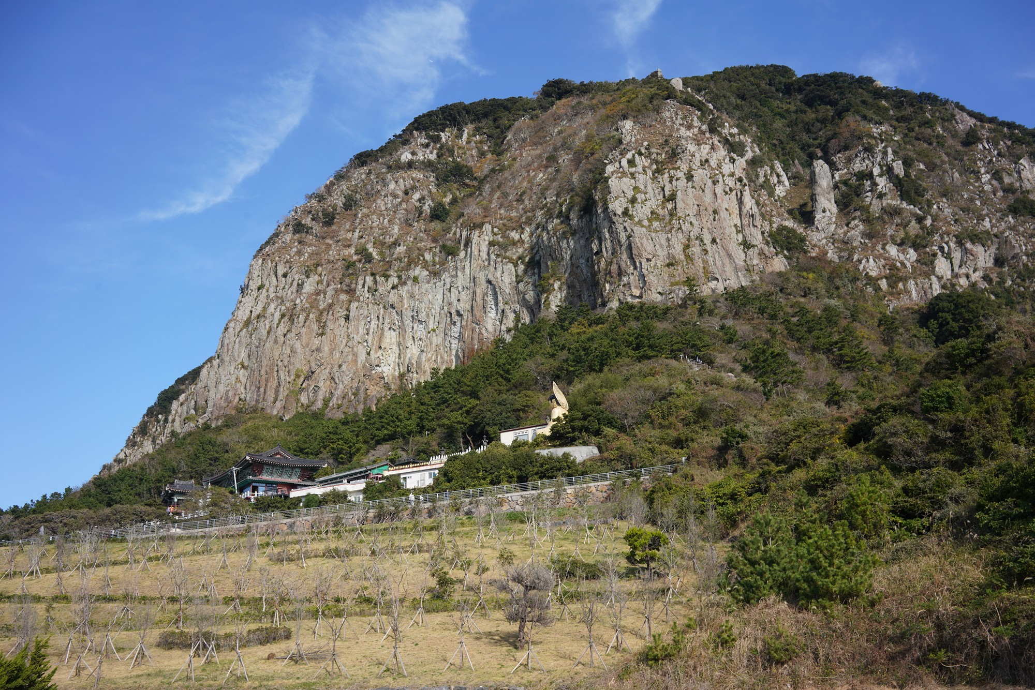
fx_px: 1006
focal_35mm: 35
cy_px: 345
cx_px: 518
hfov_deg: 54.4
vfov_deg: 37.9
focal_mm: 35
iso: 100
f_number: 11
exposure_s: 1/100
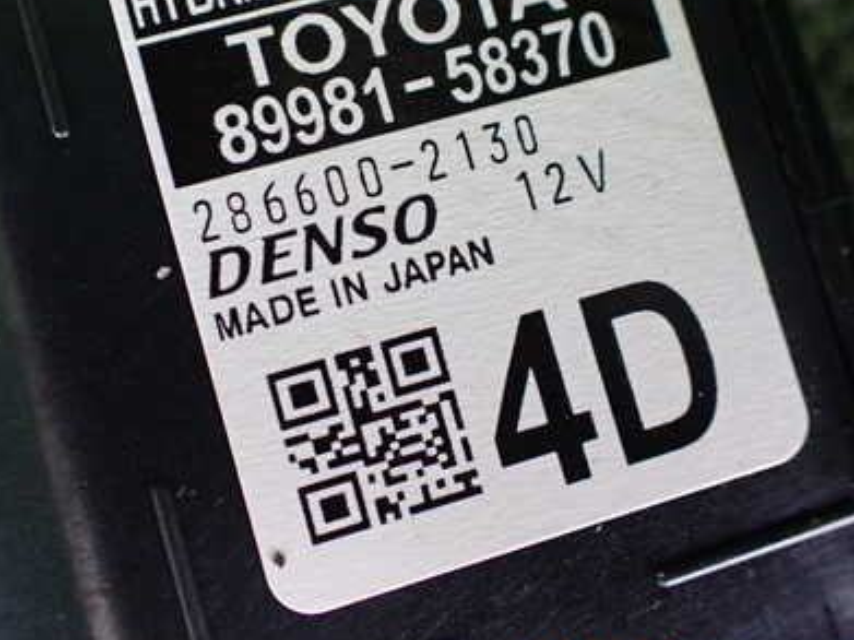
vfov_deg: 31.3
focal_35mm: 46
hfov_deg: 41.1
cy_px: 212
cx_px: 358
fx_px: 1135
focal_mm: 5.4
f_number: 2.3
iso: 800
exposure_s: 1/100
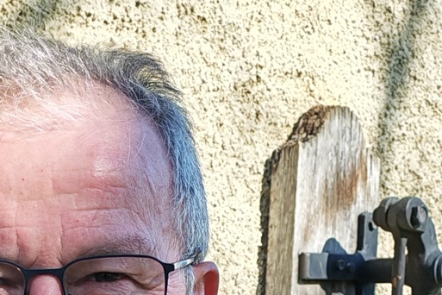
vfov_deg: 9.5
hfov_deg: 14.5
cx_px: 67
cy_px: 451
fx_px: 1719
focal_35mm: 140
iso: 50
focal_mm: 6.12
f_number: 1.9
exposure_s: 1/270
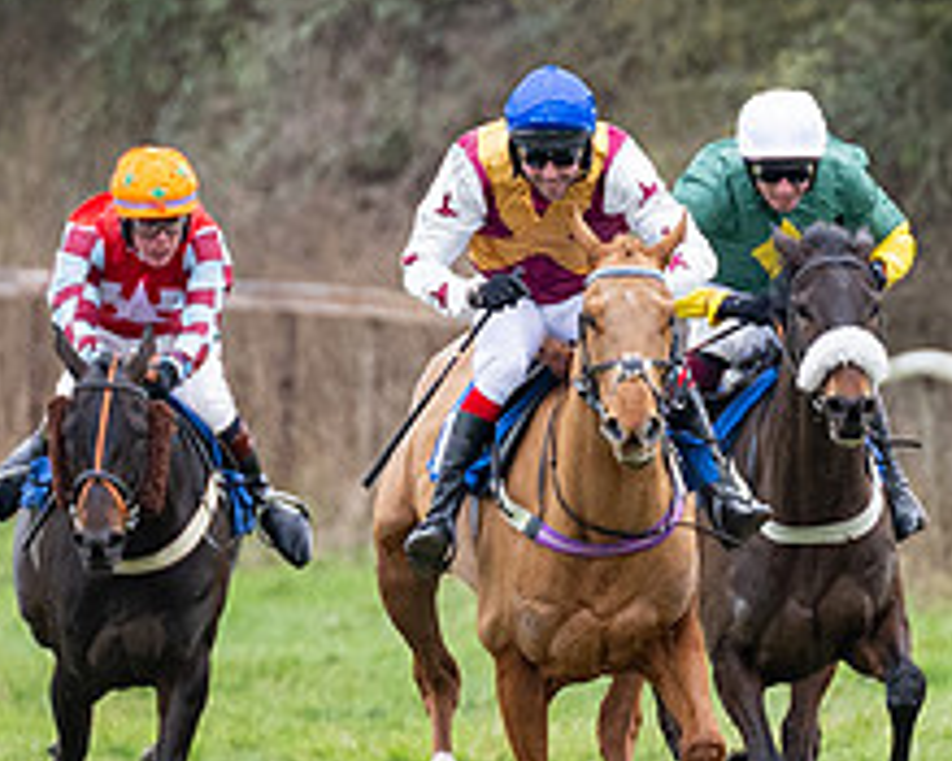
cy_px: 554
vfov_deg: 1.2
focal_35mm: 1312
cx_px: 644
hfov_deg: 1.5
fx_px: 36950
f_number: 2.8
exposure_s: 1/1000
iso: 640
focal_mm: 200
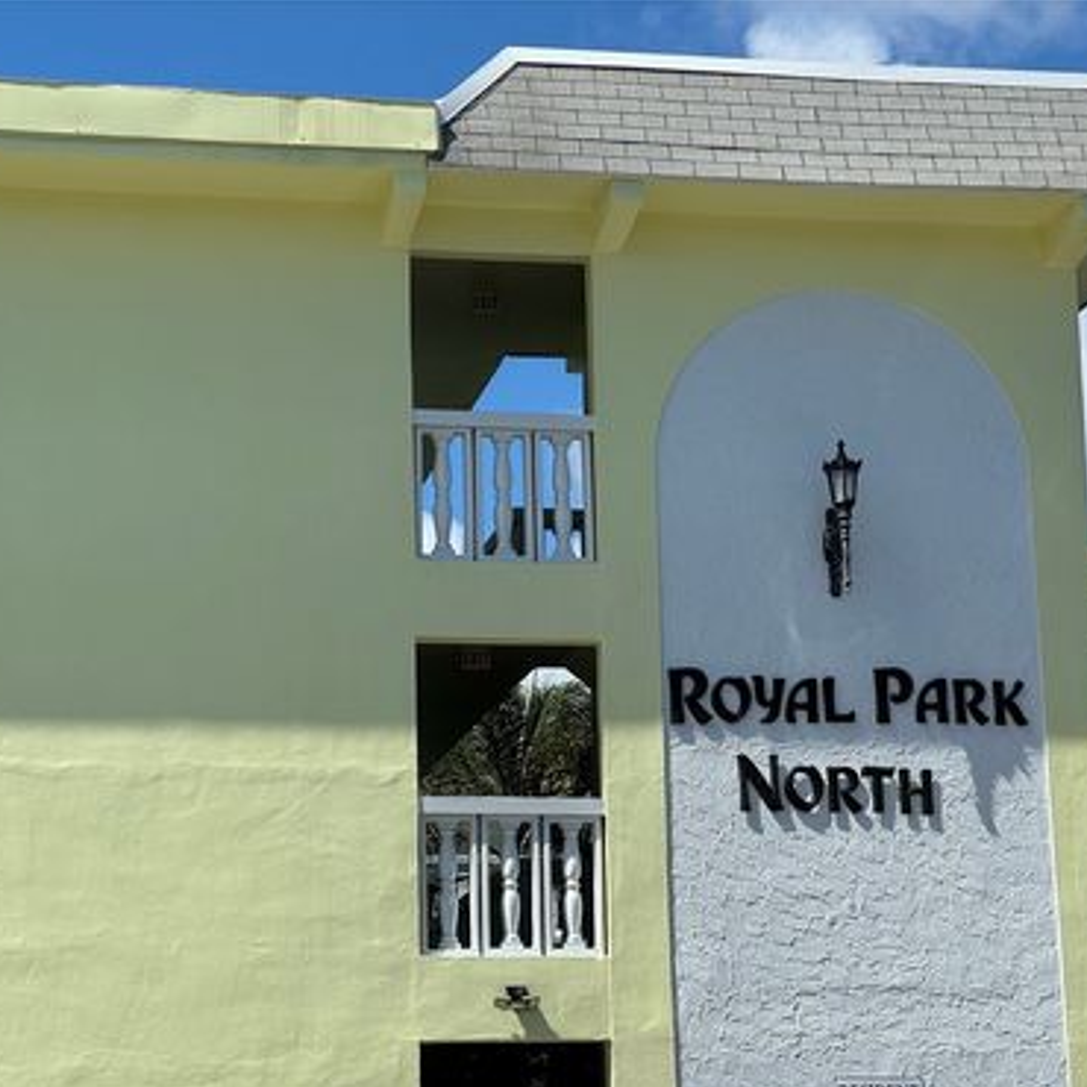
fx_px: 3268
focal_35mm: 92
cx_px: 502
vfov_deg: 18.9
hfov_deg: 18.9
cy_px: 548
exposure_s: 1/1014
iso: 25
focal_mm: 9
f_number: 2.8
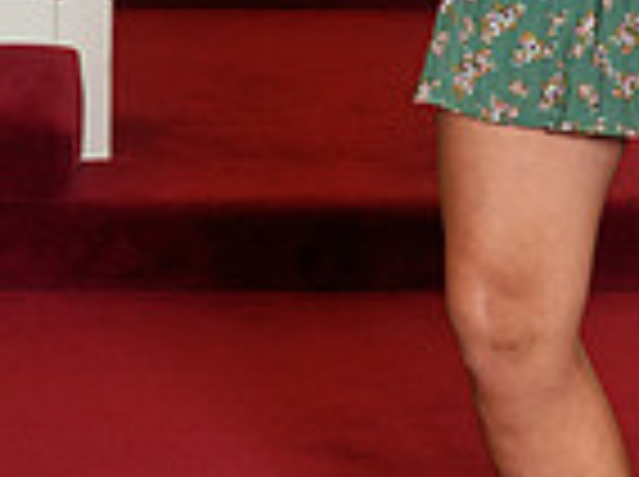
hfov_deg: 7.1
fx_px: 5151
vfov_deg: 5.2
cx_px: 666
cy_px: -472
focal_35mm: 280
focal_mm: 61
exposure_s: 1/100
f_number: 8
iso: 800
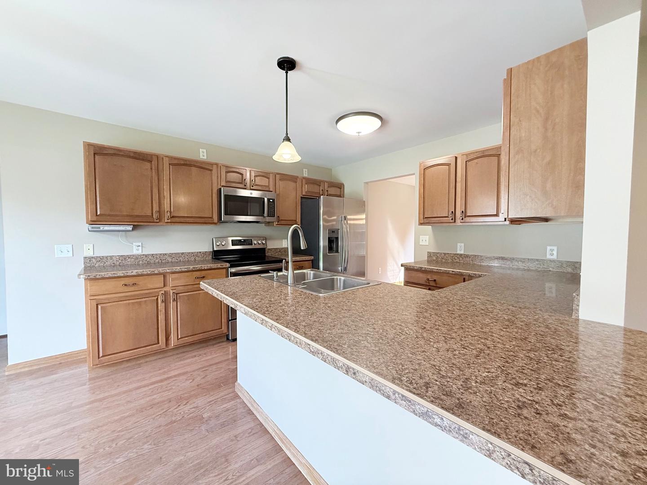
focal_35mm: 14
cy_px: 242
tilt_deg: -2.5
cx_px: 324
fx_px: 262
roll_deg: -0.2
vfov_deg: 85.7
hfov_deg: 102.1
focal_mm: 2.22
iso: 400
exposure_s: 1/120
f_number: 2.2
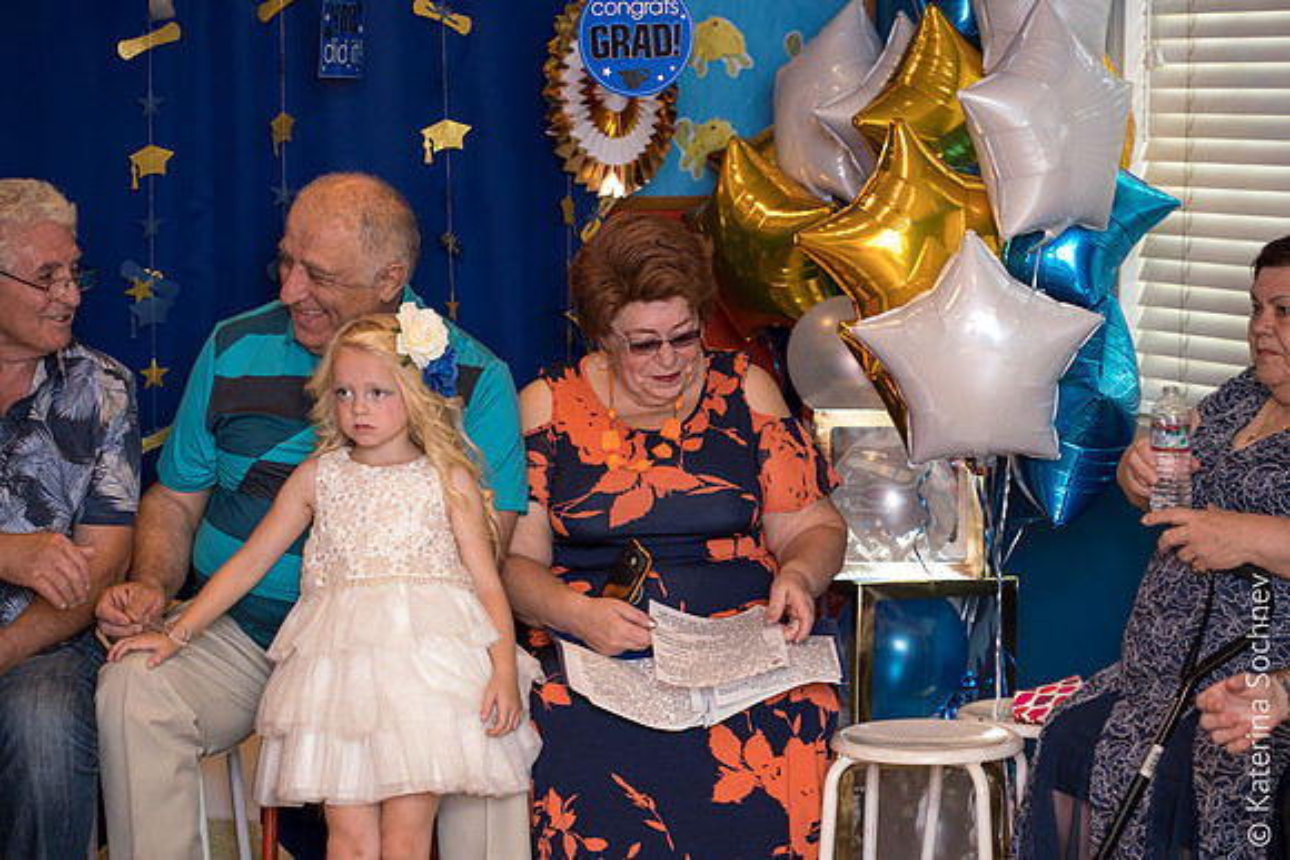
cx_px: 645
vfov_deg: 13.7
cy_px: 430
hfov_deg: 20.4
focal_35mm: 100
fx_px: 3584
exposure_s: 1/160
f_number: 3.5
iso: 1600
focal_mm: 100
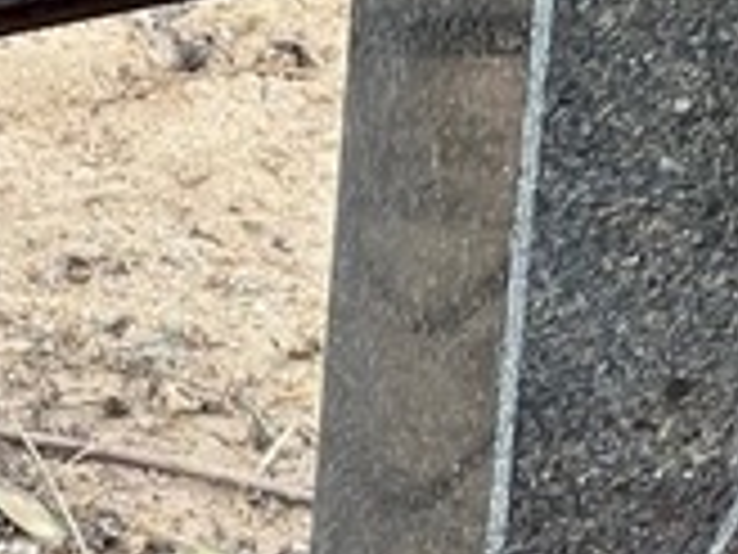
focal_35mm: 375
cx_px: 1462
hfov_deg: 5.2
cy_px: 617
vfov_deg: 4.0
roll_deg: -4.8
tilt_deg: -35.5
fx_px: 7995
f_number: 2.8
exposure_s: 1/99
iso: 50
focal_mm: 9
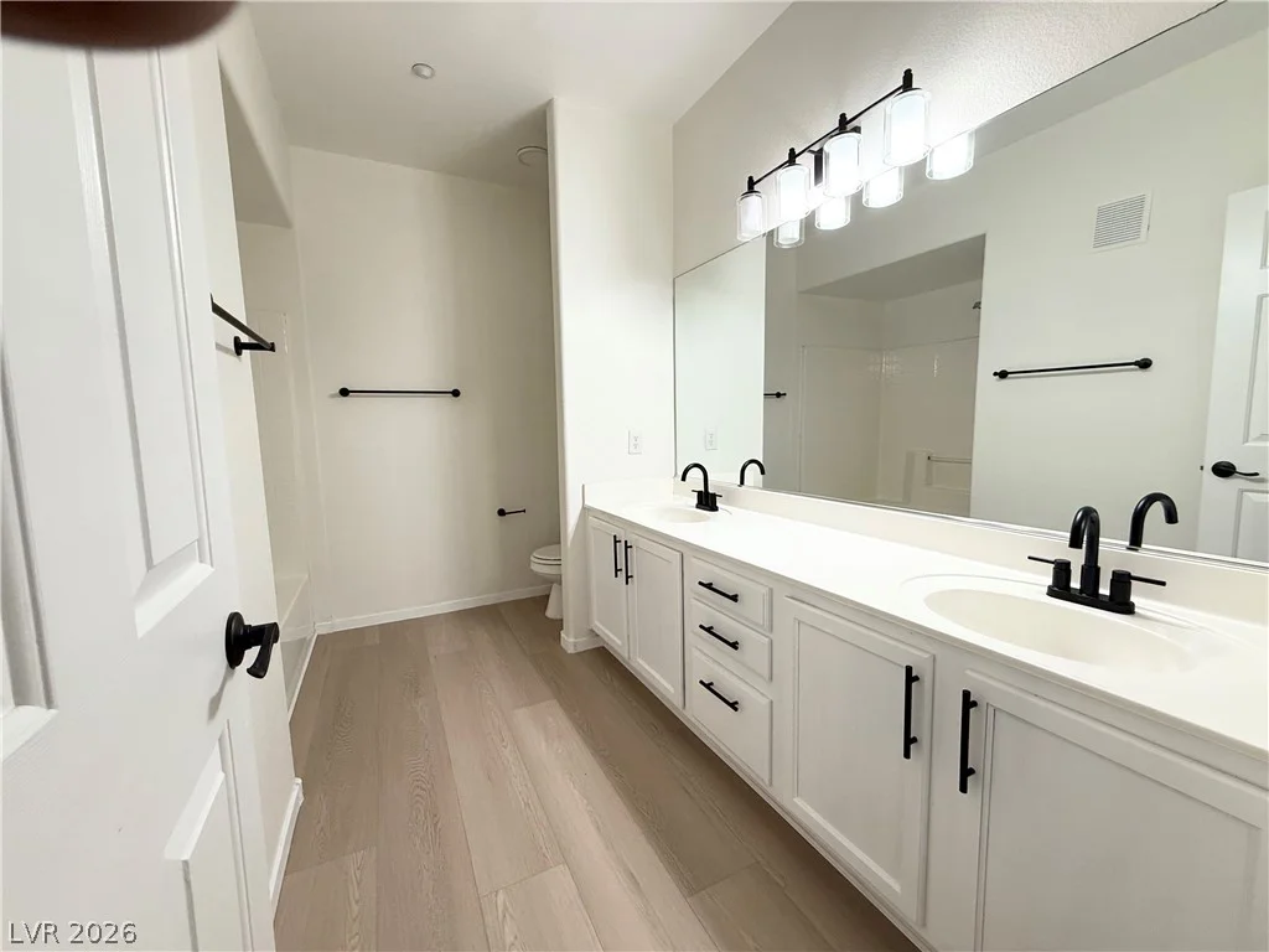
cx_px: 634
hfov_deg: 102.1
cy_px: 476
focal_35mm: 14
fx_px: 513
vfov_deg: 85.7
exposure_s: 1/120
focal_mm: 2.22
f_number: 2.2
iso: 160
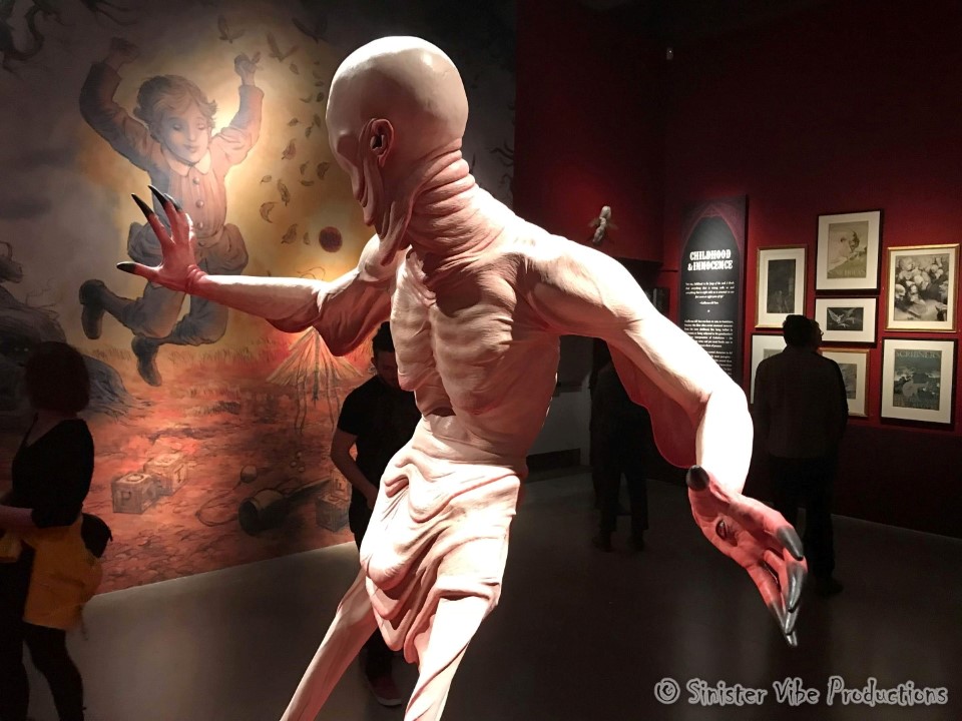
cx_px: 481
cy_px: 360
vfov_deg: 49.7
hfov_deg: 63.4
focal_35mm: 28
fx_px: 778
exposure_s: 1/12
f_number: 1.8
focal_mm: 3.99
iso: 100
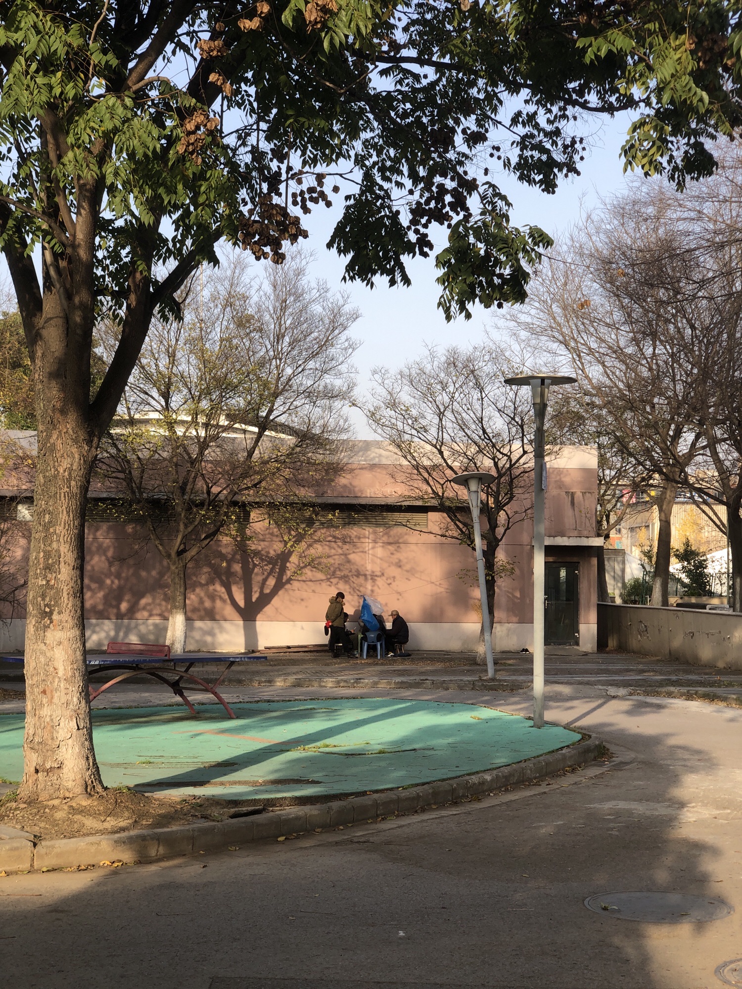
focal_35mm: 52
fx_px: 1486
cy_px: 494
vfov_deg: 36.8
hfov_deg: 28.0
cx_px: 371
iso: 16
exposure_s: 1/250
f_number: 2.4
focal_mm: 6
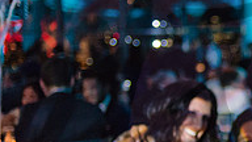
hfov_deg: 18.2
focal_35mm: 111
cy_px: 122
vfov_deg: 10.9
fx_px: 742
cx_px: 310
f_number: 2
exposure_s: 1/800
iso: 4000
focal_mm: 35
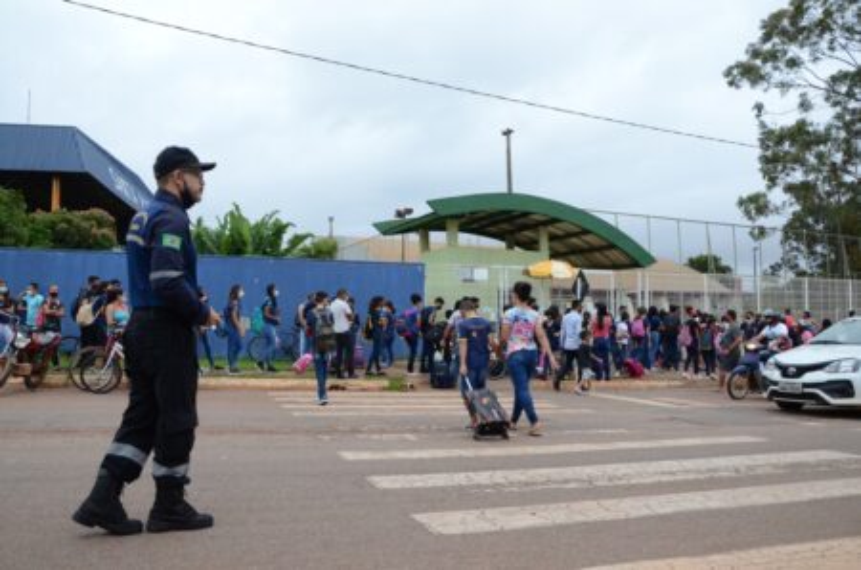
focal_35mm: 27
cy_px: 285
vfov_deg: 47.7
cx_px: 430
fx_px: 644
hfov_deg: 67.5
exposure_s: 1/1000
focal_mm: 18
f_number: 5.6
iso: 1600
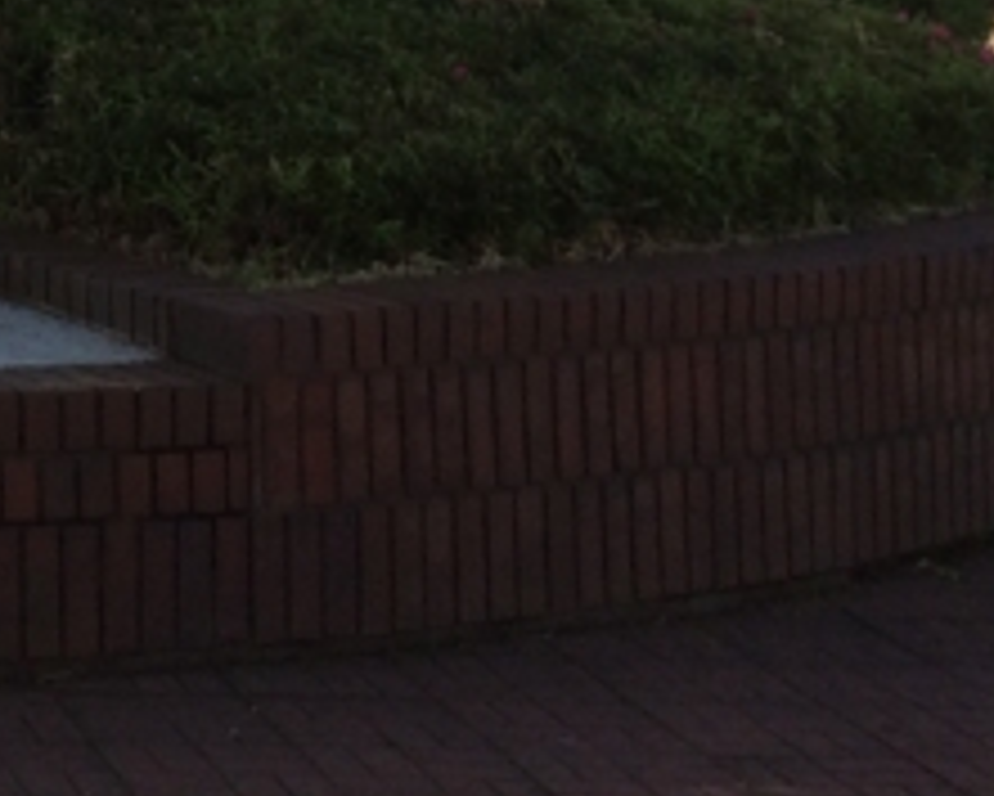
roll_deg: -2.0
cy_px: -522
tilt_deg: +1.9
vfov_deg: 11.2
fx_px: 3856
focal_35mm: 131
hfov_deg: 13.4
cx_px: -738
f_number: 2.2
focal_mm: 4.15
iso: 32
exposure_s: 1/933
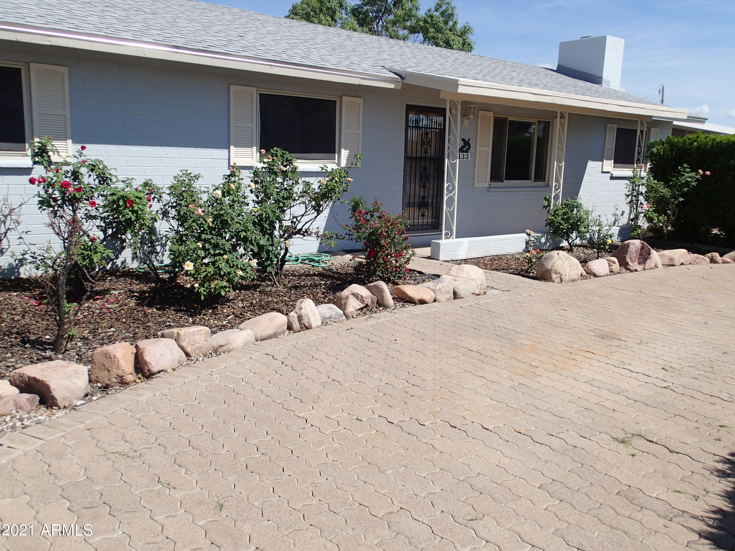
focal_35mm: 28
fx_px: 595
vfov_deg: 49.7
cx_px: 368
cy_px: 276
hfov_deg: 63.4
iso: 100
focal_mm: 5.14
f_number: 9
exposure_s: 1/160
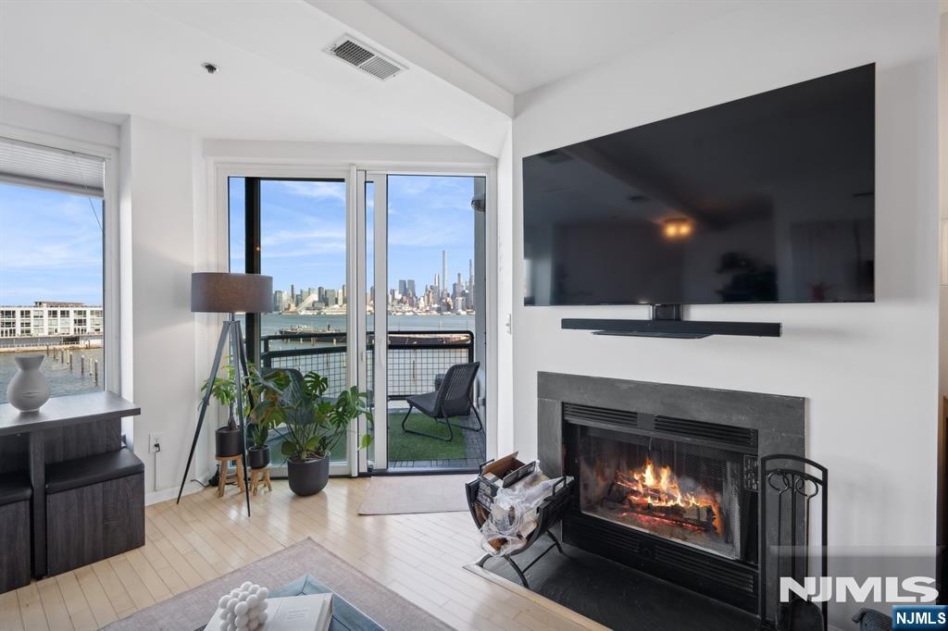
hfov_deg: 96.8
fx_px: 421
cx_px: 474
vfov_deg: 73.7
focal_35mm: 16
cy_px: 316
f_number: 8
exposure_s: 1/40
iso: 200
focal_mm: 16
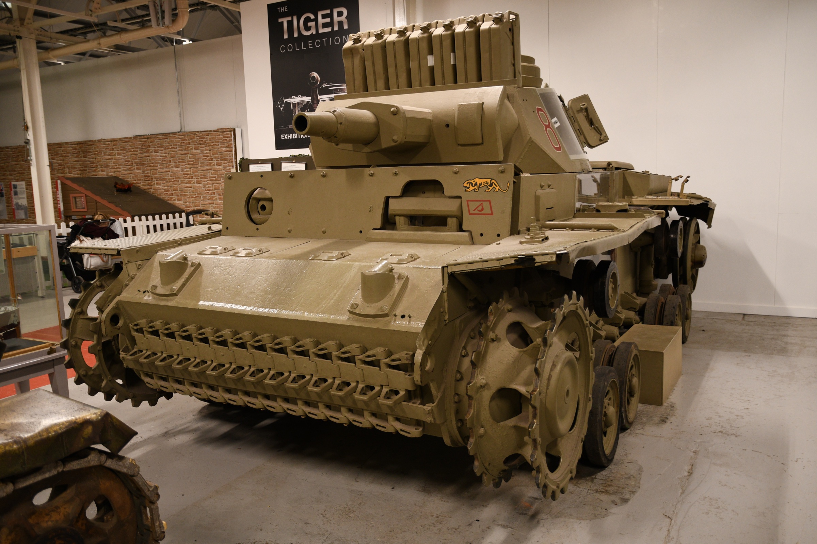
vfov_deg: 43.6
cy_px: 272
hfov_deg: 61.9
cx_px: 408
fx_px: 681
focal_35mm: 30
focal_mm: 20
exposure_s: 1/30
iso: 500
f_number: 2.8
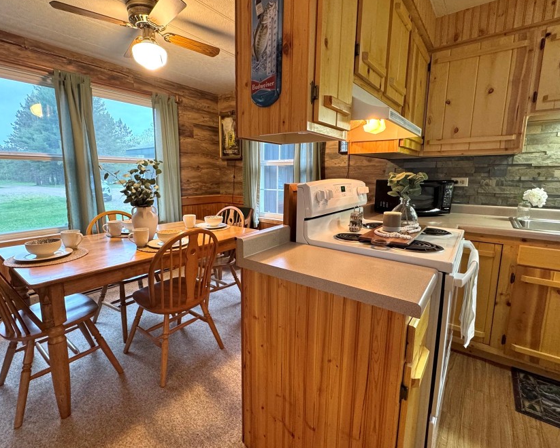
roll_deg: -0.8
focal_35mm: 17
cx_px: 267
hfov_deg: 89.6
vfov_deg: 77.0
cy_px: 219
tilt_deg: -9.6
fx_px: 282
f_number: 2.2
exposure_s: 1/60
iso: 500
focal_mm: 2.22
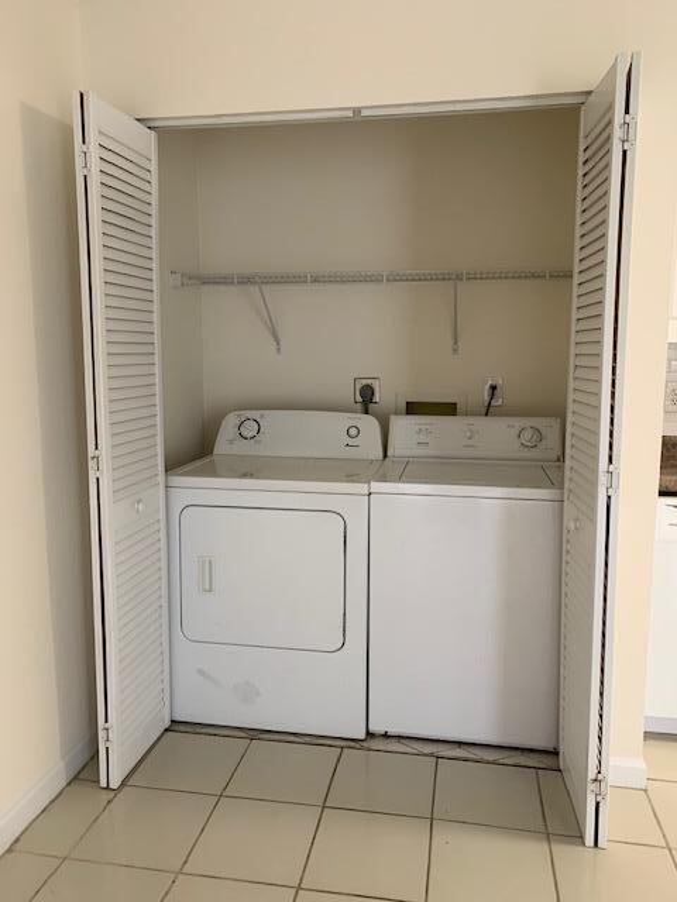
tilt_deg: -7.8
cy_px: 451
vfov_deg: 67.3
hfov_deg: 53.1
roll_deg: +0.0
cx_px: 338
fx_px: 678
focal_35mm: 26
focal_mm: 4.25
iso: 160
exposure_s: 1/60
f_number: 1.8
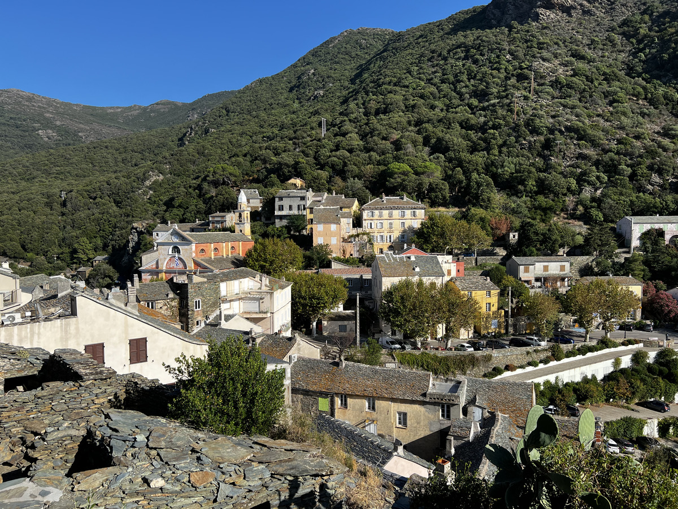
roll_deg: +0.8
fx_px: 509
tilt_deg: -3.0
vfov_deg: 53.1
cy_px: 254
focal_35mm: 26
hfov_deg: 67.3
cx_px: 339
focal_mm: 5.7
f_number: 1.5
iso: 50
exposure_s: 1/3704
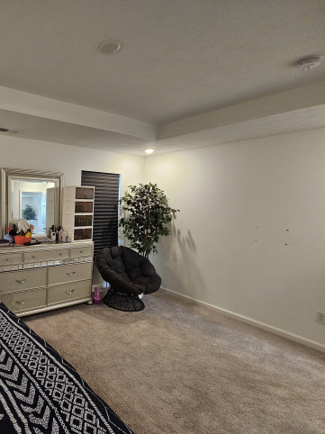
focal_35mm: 18
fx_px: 226
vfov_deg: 87.8
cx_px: 40
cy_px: 222
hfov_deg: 61.7
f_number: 2.2
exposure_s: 1/60
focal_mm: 2.2
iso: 320
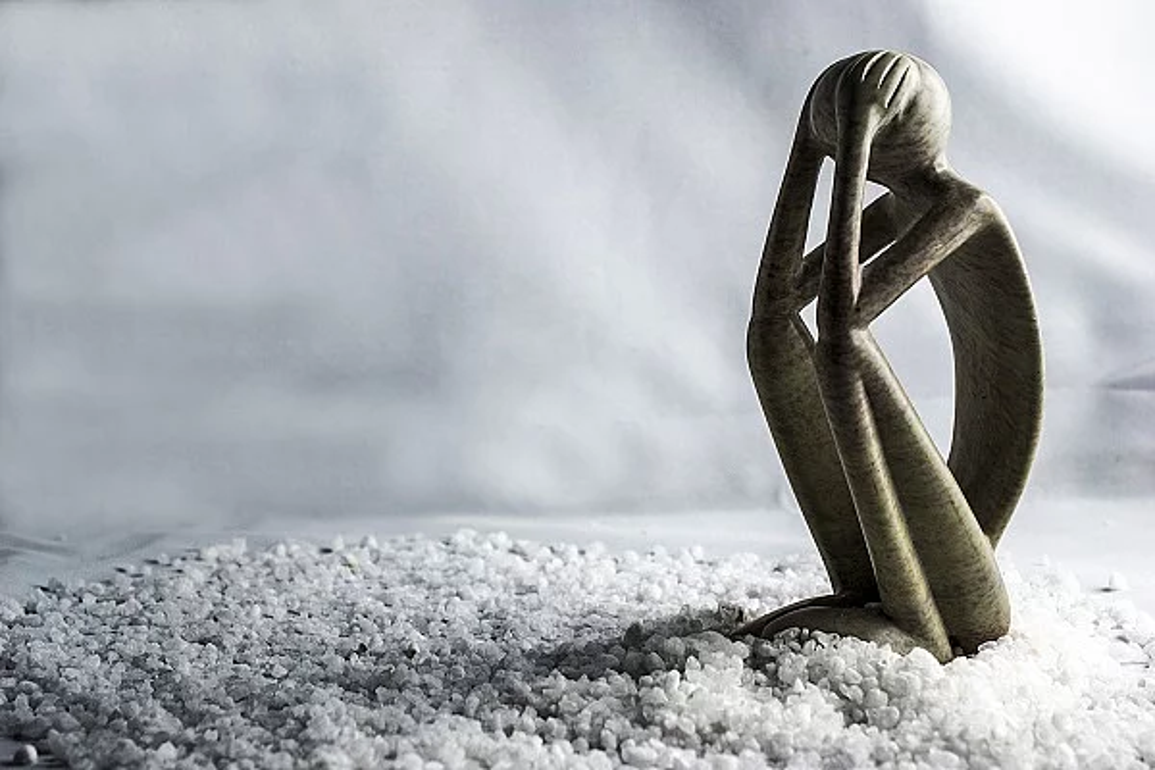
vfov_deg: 22.6
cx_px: 578
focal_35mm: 60
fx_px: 1925
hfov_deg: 33.4
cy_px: 385
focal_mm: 40
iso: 100
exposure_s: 1/15
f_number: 11
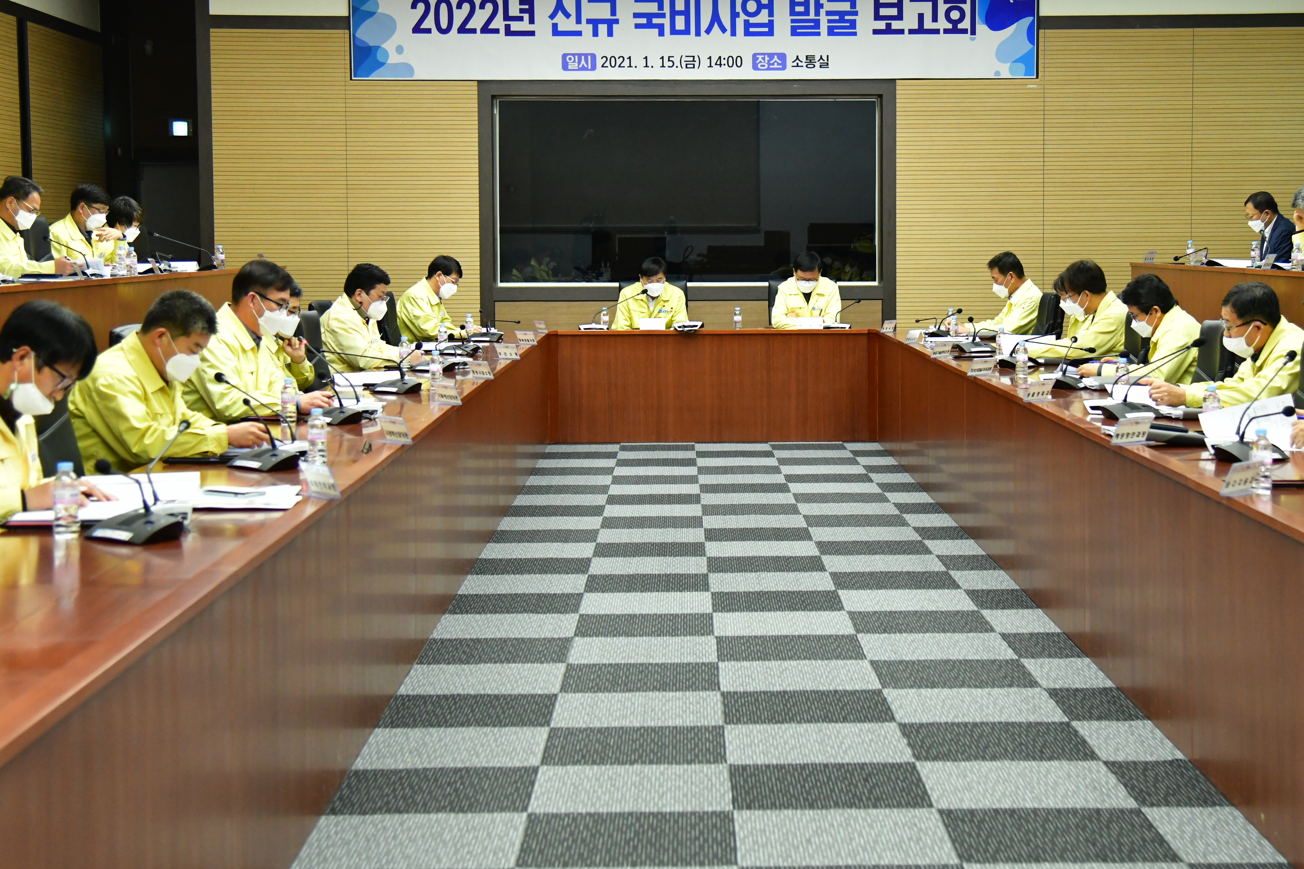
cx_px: 731
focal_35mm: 66
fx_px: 2390
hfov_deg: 30.5
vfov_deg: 20.6
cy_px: 358
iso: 3200
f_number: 4
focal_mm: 46
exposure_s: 1/250
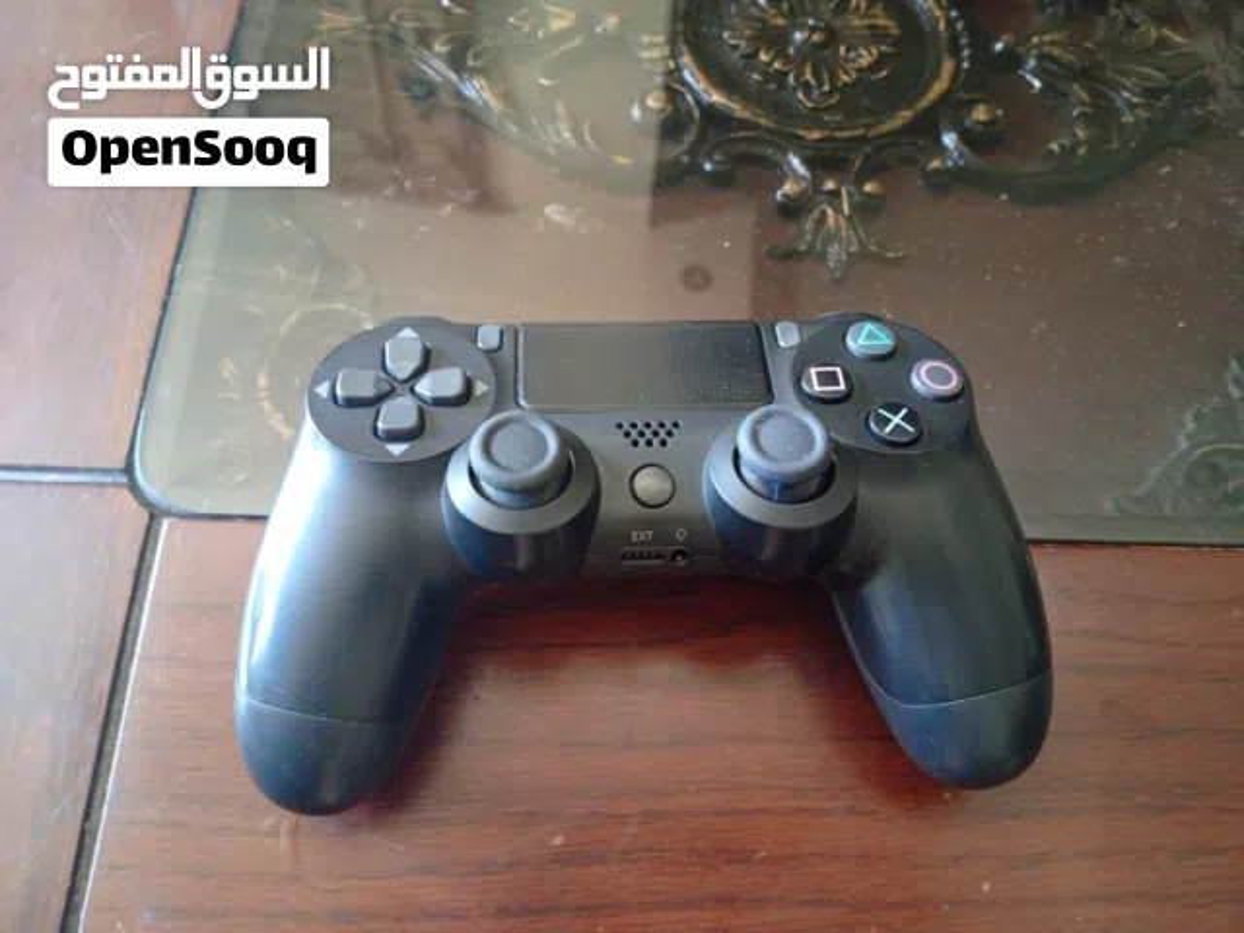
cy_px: 466
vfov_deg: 51.4
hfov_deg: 65.3
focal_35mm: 27
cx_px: 622
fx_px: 970
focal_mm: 3.98
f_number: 1.8
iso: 1642
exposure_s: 1/16.7
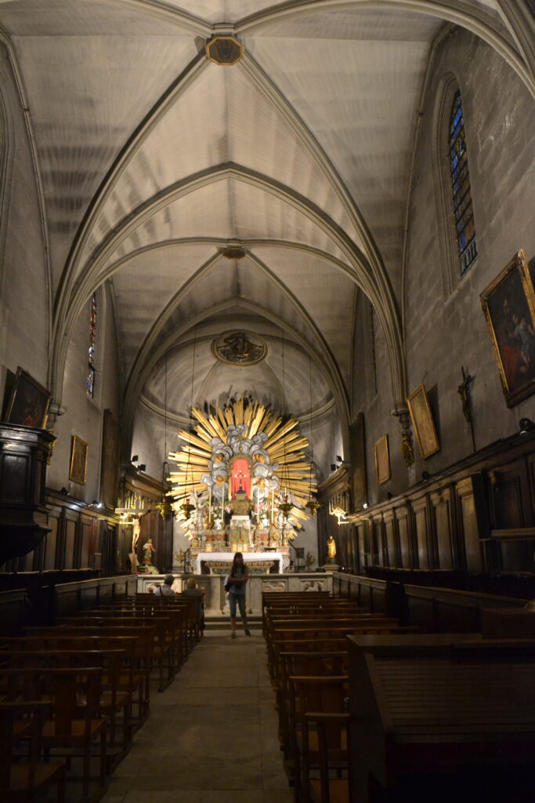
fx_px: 602
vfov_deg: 67.4
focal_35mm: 27
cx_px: 268
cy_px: 402
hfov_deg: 47.9
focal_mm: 18
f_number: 3.5
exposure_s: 1/15
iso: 2500
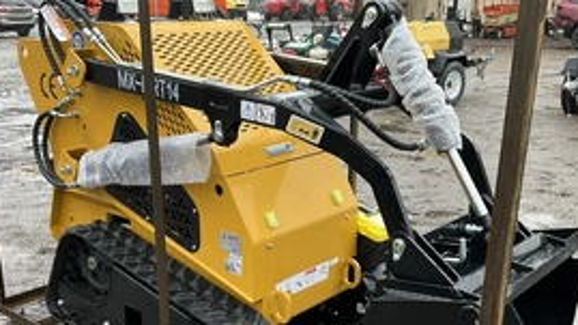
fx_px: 720
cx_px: 297
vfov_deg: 25.0
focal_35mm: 47
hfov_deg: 43.7
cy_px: 252
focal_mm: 3
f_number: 1.8
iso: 25
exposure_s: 1/122
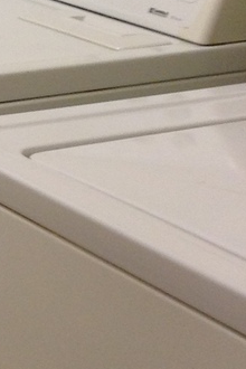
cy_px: -4
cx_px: -343
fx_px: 1537
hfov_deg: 8.4
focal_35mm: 150
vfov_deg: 13.5
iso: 32
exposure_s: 1/25
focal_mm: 3.3
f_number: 2.4
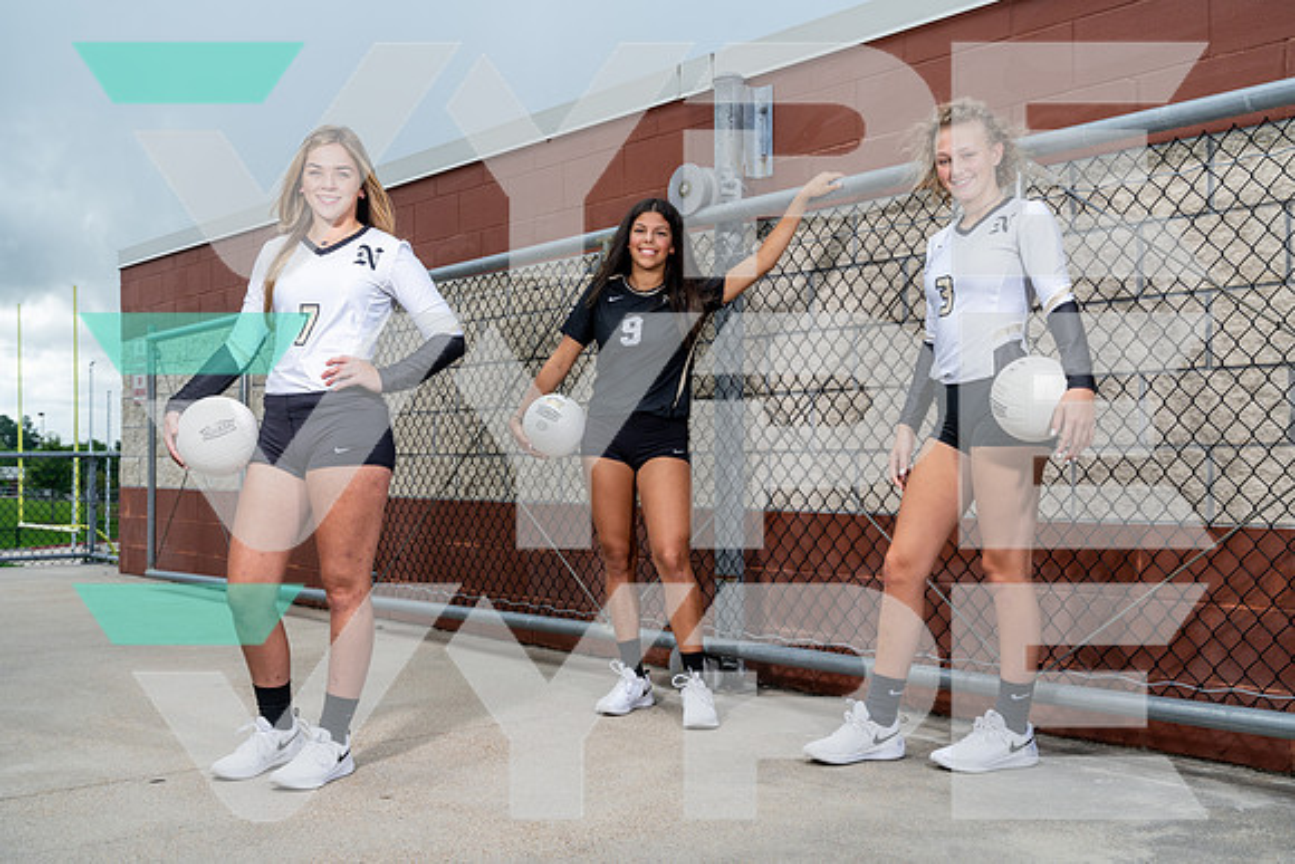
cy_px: 432
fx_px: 1331
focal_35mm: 37
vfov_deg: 36.0
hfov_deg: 51.9
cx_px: 648
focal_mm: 37
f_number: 8
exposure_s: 1/125
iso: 100
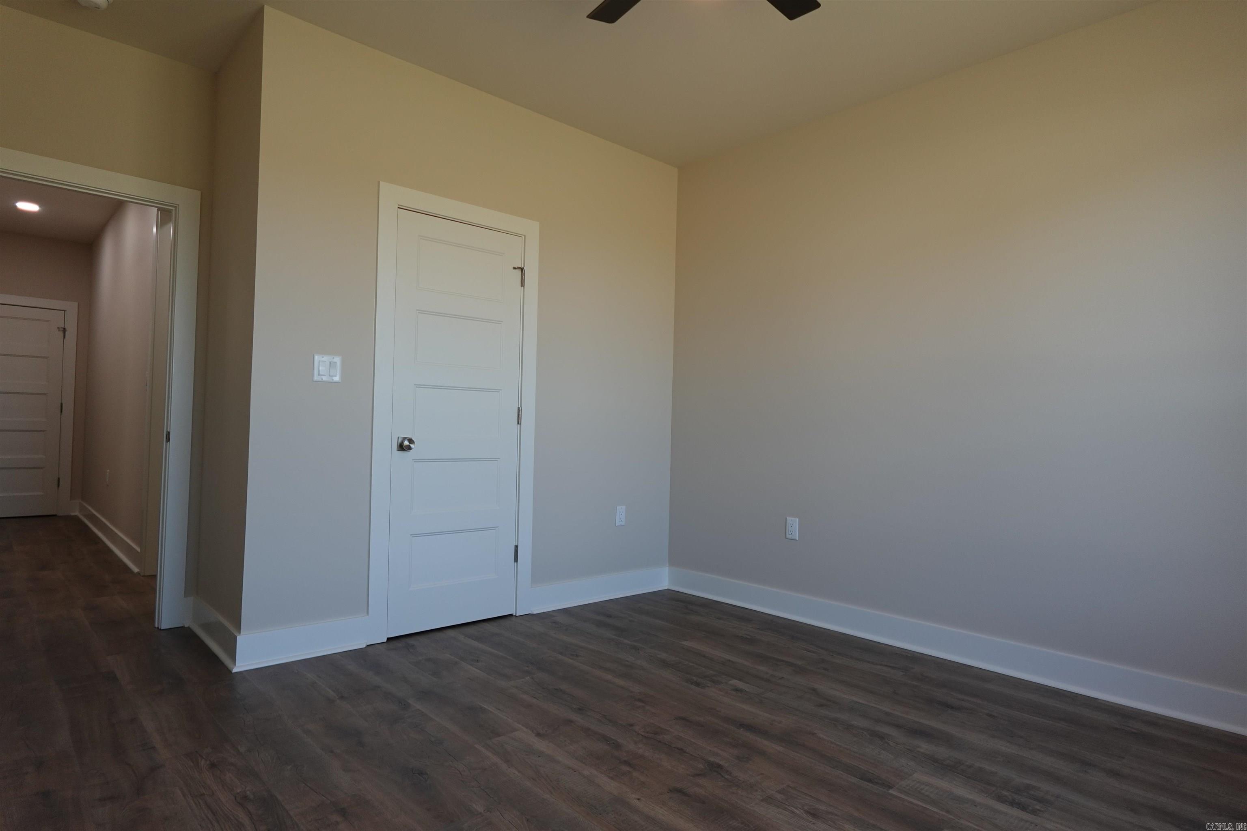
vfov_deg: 61.9
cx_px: 624
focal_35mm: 20
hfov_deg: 84.0
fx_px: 693
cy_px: 416
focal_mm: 7.6
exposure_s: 1/160
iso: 125
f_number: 2
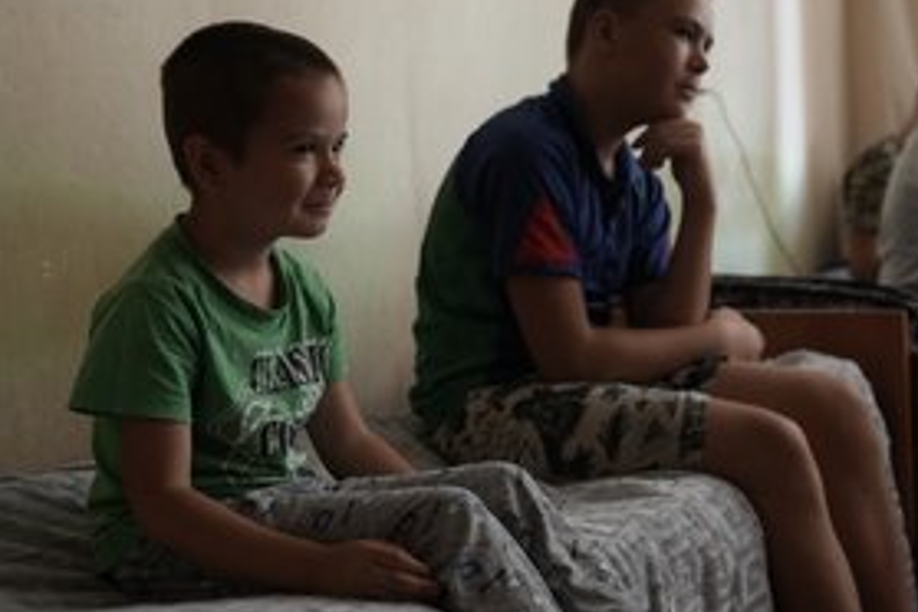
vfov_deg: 25.5
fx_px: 1351
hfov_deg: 37.5
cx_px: 517
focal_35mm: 53
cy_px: 294
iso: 2000
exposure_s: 1/100
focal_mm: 37
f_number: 2.8
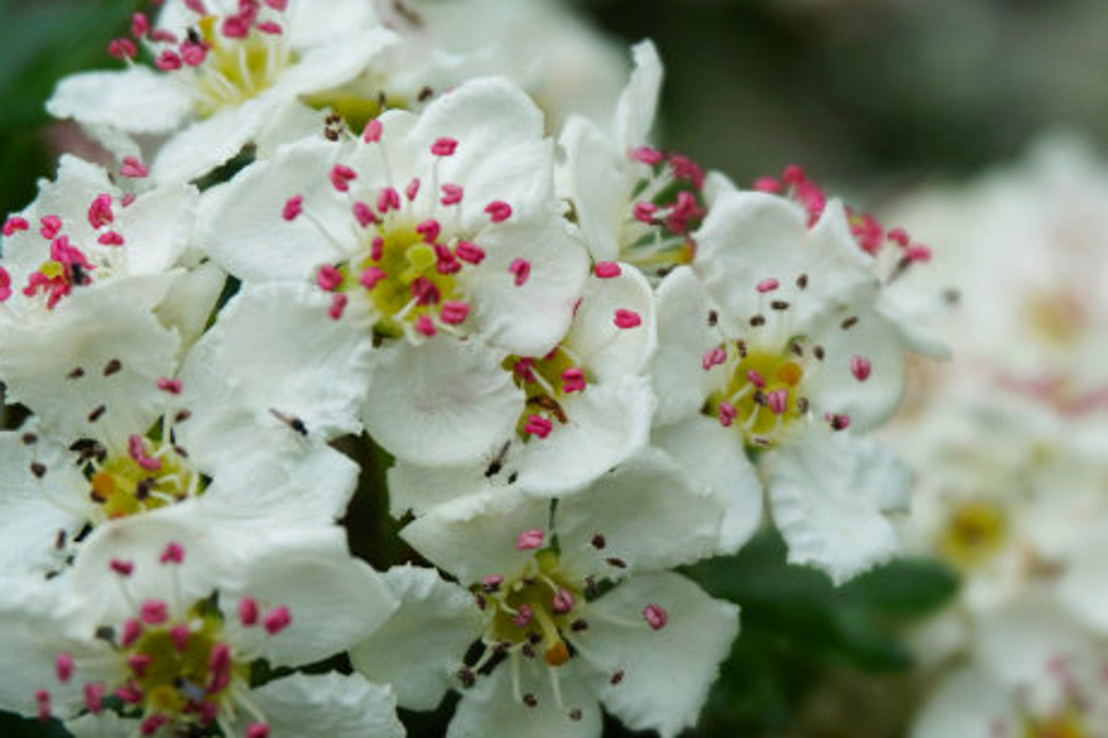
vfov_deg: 15.0
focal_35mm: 91
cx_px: 715
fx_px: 2796
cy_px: 380
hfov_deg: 22.3
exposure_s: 1/160
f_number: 5.6
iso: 100
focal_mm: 35
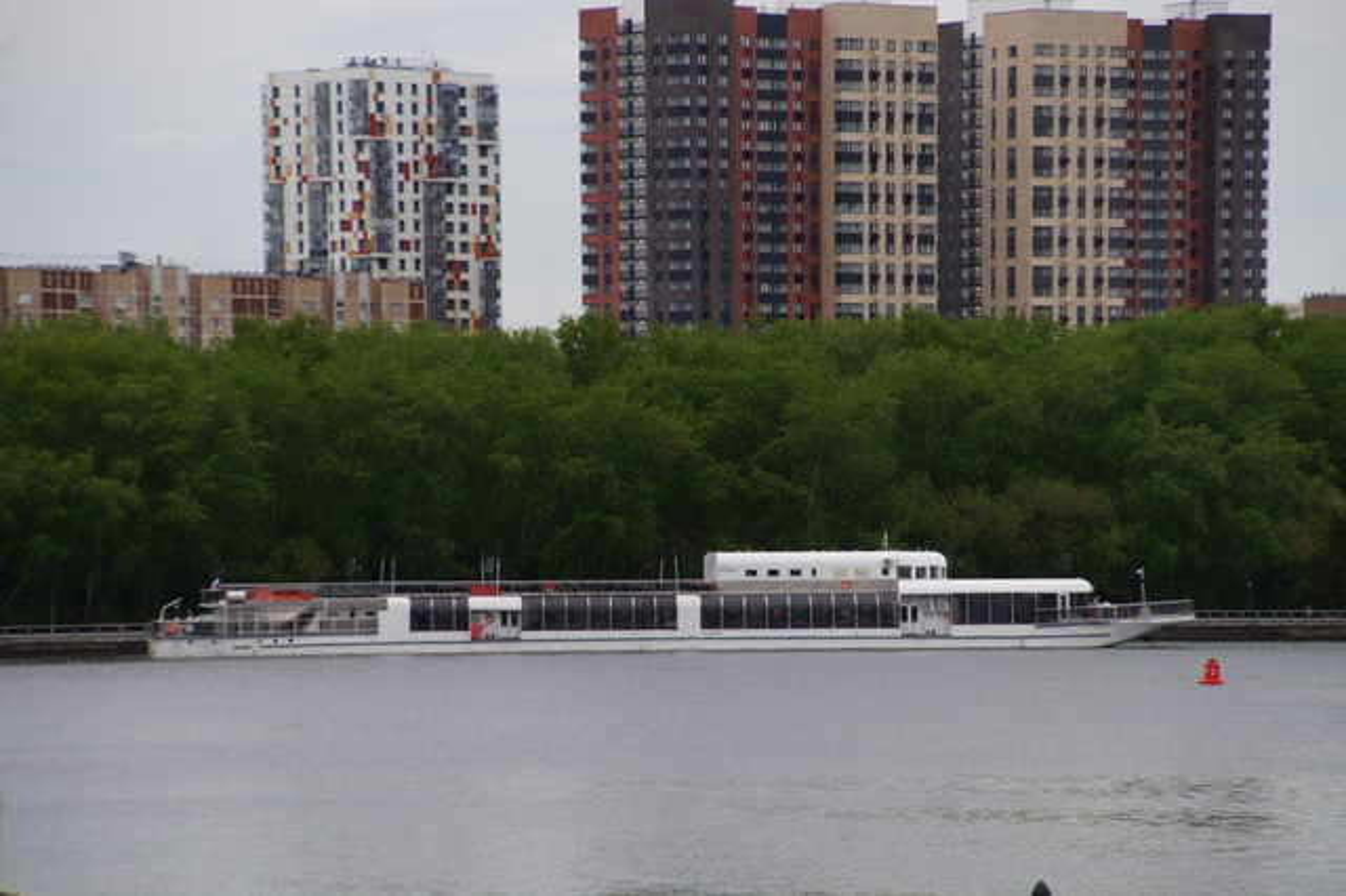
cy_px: 448
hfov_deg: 9.2
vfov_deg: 6.1
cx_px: 673
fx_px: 8408
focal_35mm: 225
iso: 100
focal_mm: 150
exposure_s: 1/250
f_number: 6.3
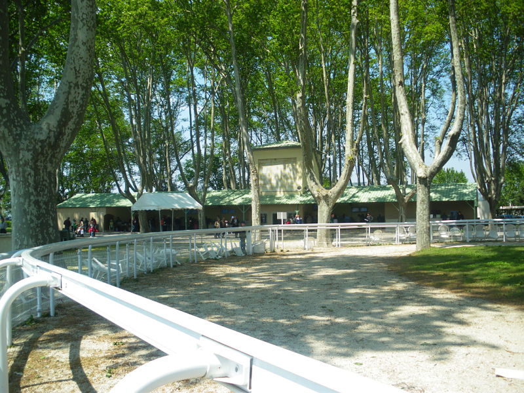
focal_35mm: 36
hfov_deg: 51.4
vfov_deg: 39.7
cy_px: 196
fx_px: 545
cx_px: 262
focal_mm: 6.3
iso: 64
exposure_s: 1/400
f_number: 5.4
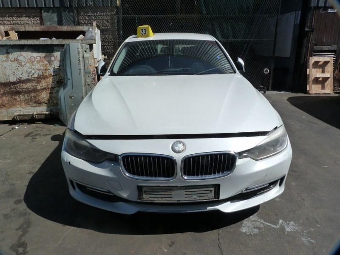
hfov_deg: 69.4
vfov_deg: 54.9
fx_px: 246
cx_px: 170
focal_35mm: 25
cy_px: 128
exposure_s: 1/500
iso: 125
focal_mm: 4.5
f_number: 5.6
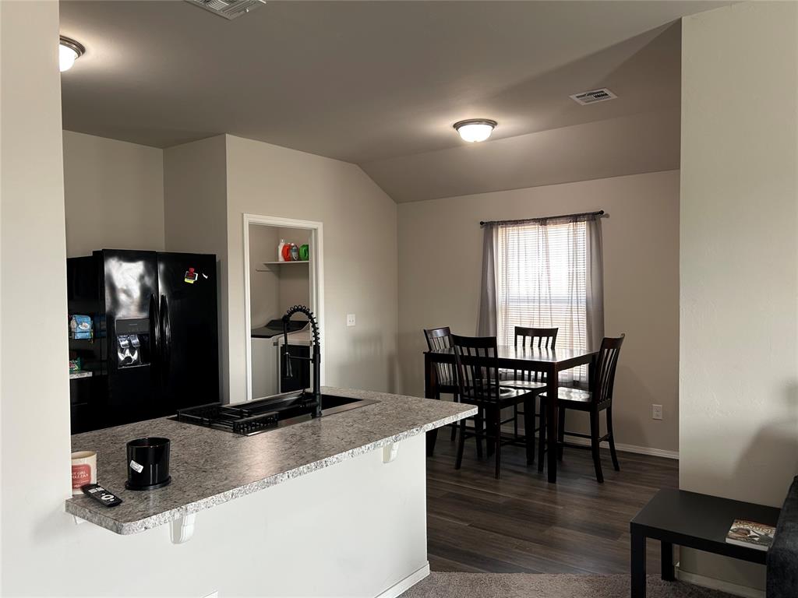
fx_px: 599
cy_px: 299
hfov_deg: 67.3
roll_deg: +0.7
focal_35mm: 26
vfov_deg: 53.1
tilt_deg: -1.9
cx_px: 399
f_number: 1.5
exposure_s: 1/60
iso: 80
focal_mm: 5.7
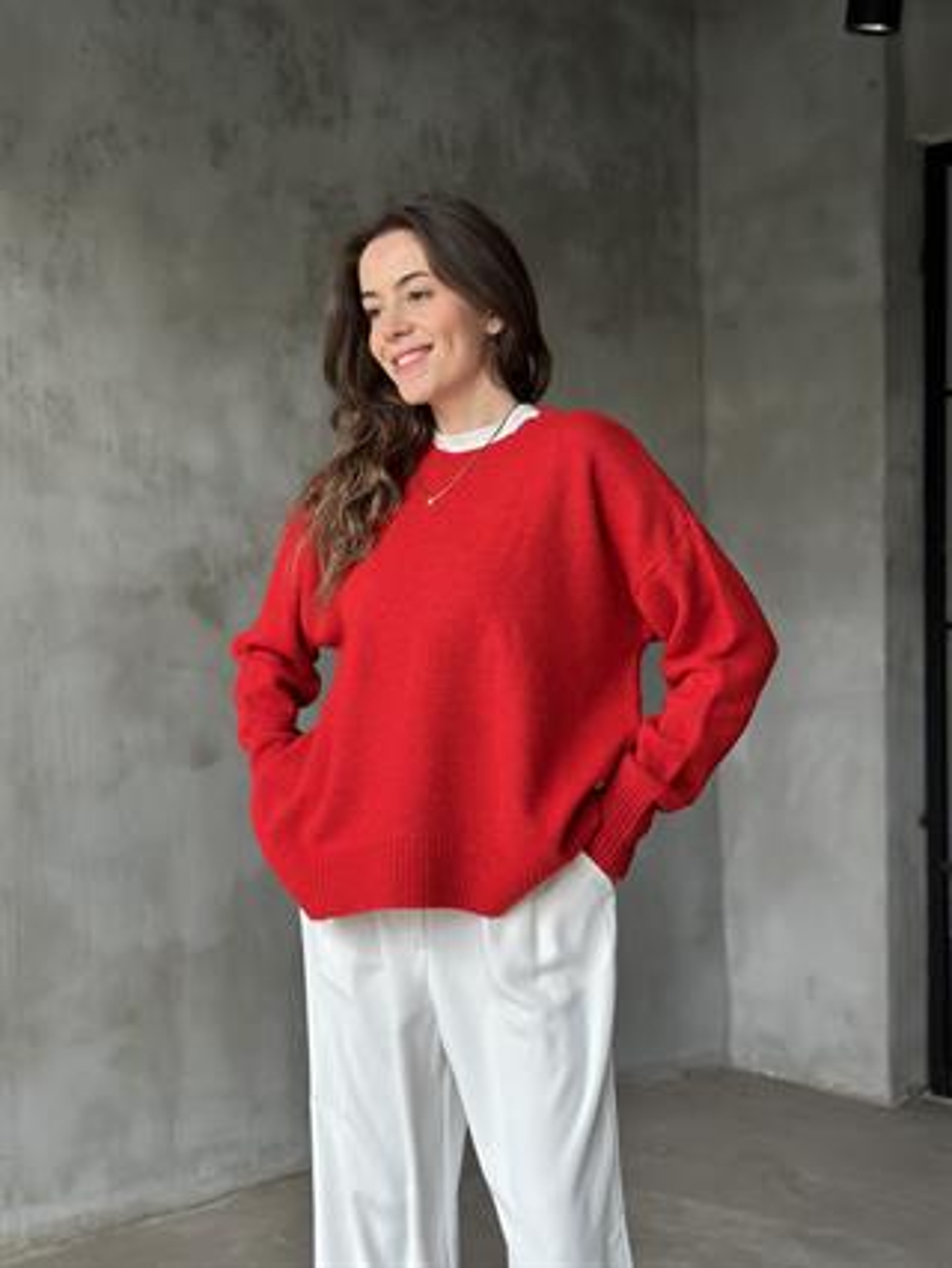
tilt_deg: -0.6
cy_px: 634
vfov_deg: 39.6
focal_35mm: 48
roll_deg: +0.1
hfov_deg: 30.3
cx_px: 476
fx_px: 1758
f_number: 1.78
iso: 125
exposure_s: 1/77
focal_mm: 6.86
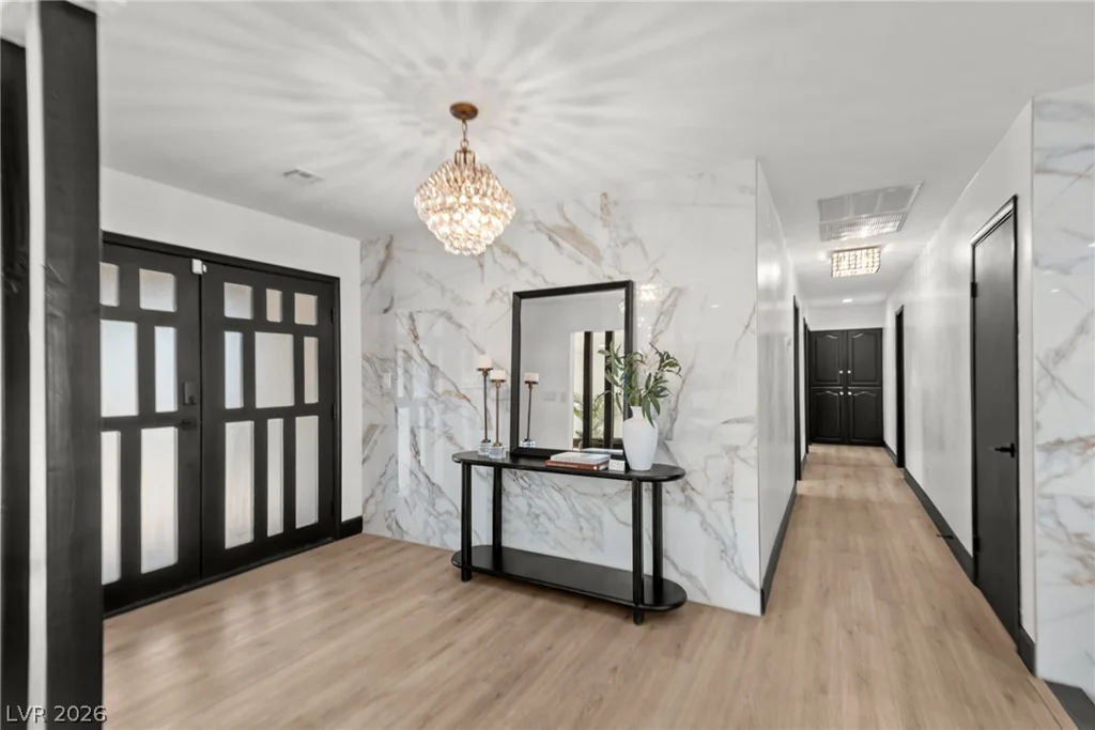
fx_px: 487
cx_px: 548
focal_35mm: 16
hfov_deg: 96.7
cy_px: 365
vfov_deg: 73.8
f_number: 7.1
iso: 100
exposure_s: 1/3
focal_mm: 16
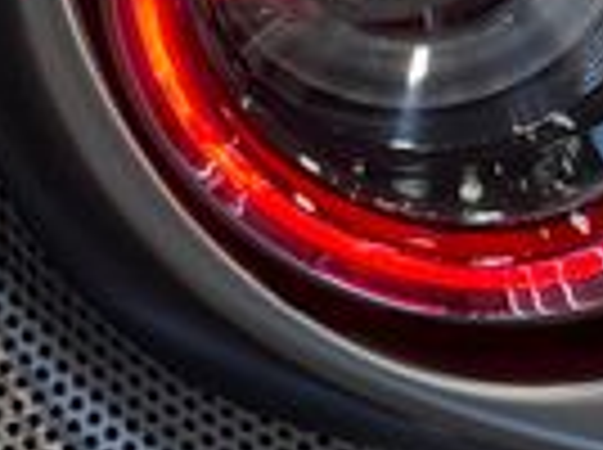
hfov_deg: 8.5
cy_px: -72
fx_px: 3999
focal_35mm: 230
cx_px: 729
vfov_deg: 6.4
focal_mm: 6.76
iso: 100
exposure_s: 1/120
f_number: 1.78
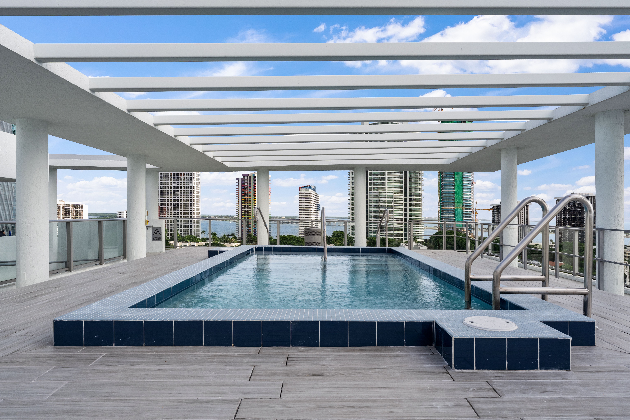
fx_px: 390
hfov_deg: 77.8
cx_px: 315
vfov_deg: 56.6
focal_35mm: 22
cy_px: 210
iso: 200
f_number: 11
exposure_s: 1/250
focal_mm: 22.3
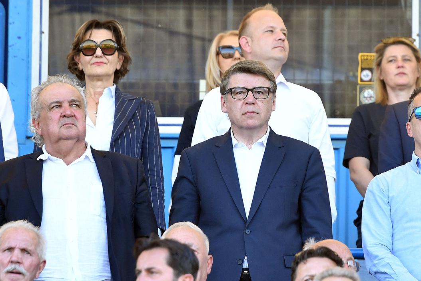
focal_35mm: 304
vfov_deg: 4.5
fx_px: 3555
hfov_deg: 6.8
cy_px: 200
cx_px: 313
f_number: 5
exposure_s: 1/800
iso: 800
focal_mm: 200
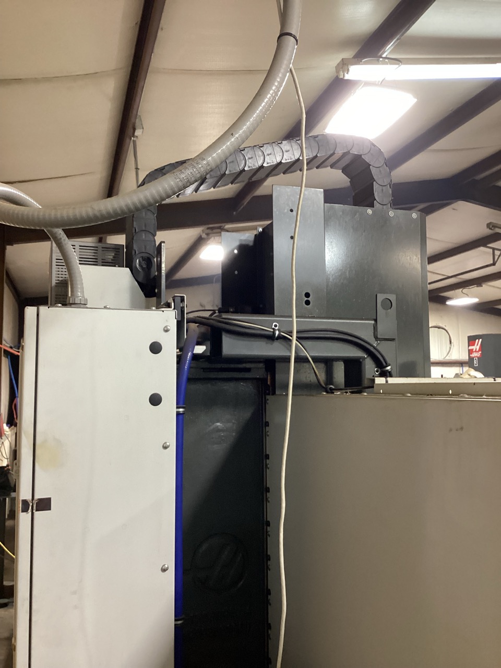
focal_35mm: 31
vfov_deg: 58.4
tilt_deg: +5.0
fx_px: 598
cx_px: 250
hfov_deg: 45.4
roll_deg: +0.6
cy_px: 334
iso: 320
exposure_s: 1/40
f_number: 2.4
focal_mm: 3.3
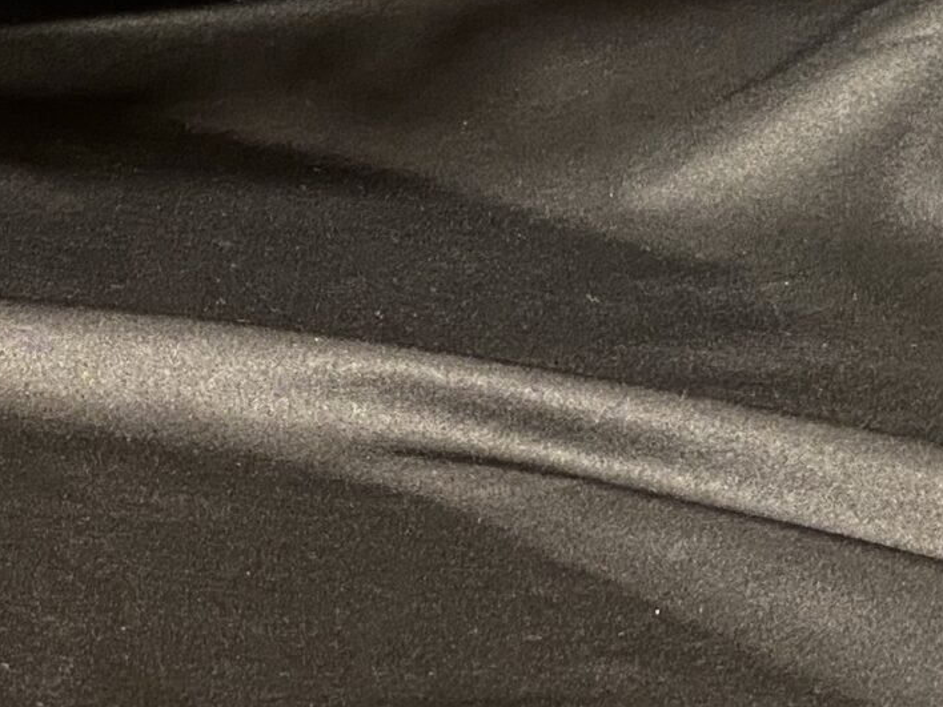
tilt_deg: -10.2
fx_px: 2561
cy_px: -208
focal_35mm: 94
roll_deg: -1.2
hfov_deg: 20.0
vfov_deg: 15.0
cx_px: -76
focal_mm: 4.25
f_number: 1.8
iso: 640
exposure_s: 1/31
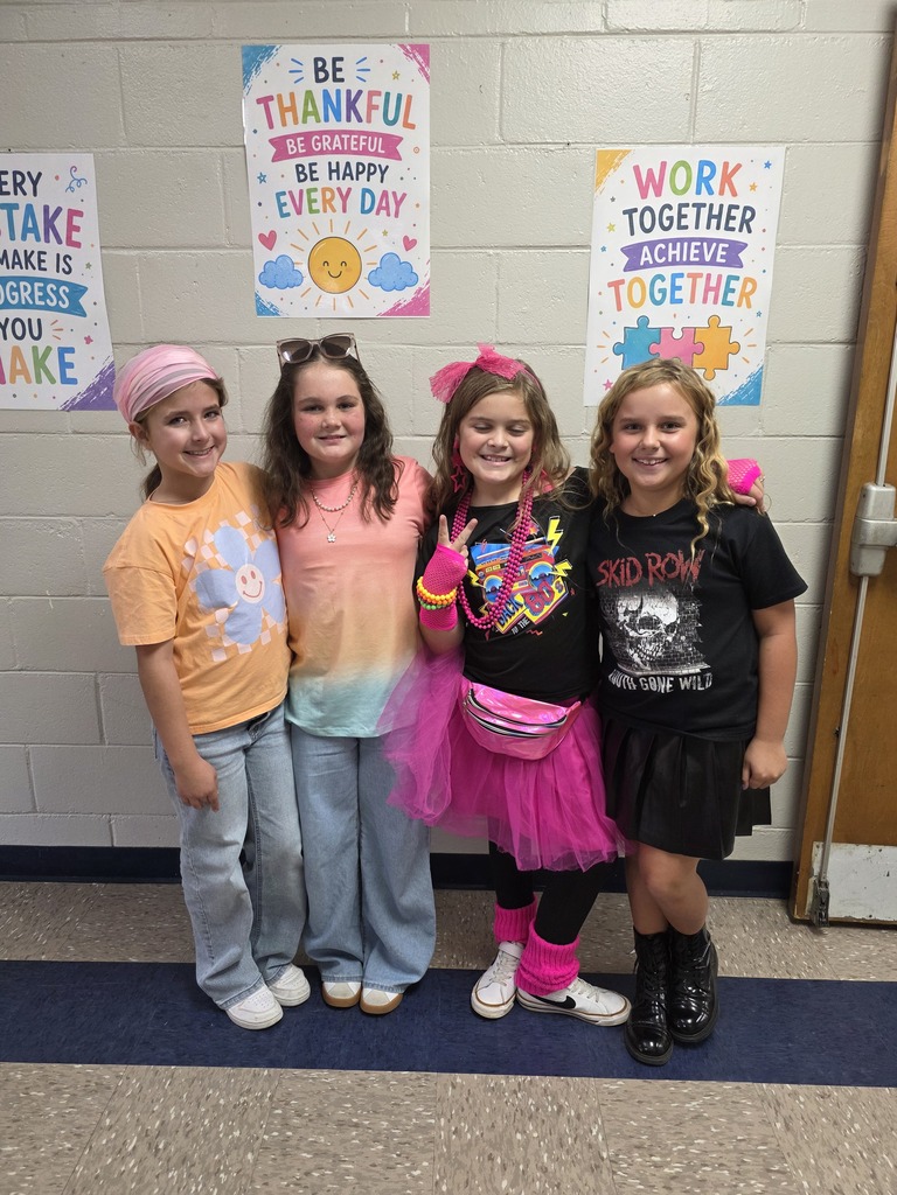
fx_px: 795
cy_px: 598
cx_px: 448
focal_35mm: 23
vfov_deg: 73.9
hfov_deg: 58.9
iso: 320
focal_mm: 6.3
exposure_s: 1/120
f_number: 1.7
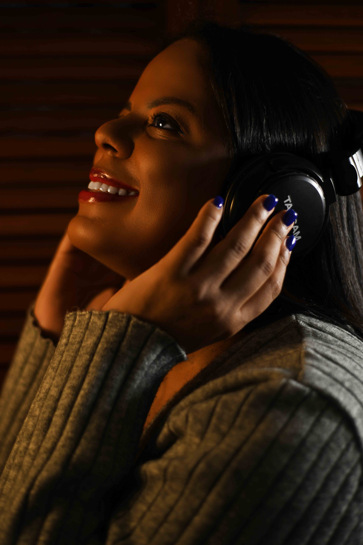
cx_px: 173
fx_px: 832
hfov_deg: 24.6
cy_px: 256
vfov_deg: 36.2
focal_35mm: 55
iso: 250
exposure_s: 1/250
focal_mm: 50
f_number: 2.5
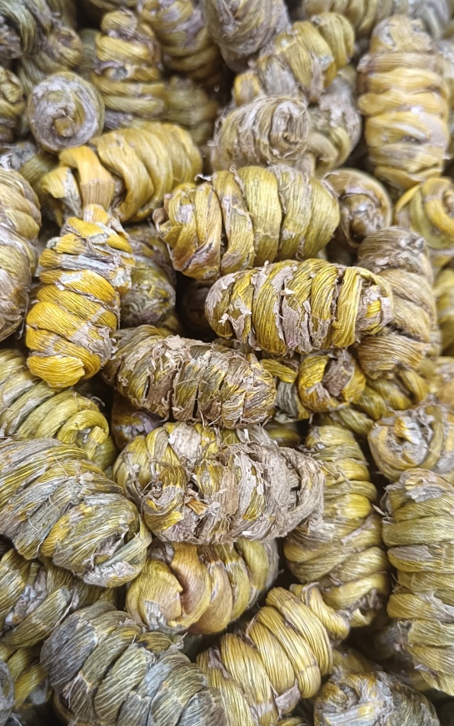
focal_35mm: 35
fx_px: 693
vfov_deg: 55.3
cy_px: 348
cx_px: 206
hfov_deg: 36.3
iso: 835
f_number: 1.9
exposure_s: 1/50
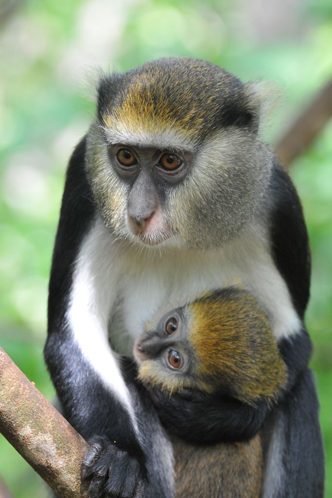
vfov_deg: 11.4
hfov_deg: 7.6
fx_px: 2489
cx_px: 166
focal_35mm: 180
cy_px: 249
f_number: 4.8
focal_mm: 120
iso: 400
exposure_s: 1/80
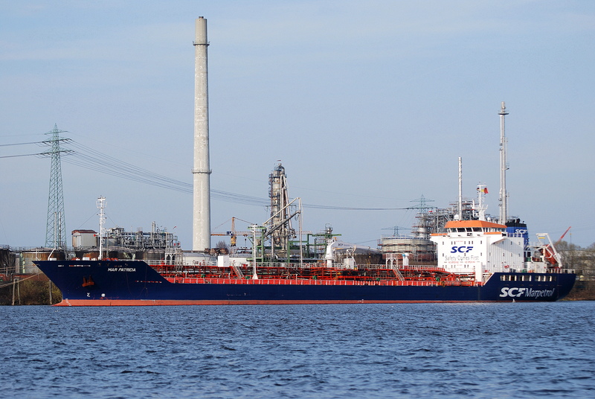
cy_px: 200
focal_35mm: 129
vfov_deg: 10.7
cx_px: 298
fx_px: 2135
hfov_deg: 15.9
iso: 110
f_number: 5.6
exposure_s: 1/500
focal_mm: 86
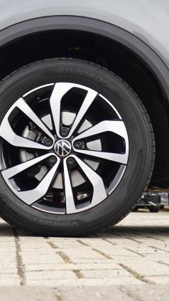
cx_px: 78
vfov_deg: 27.9
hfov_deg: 15.9
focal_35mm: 76
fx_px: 605
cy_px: 150
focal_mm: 32
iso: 100
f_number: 5.6
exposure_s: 1/60
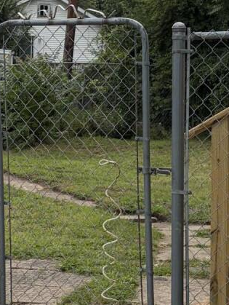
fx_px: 1092
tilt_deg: -1.6
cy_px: 110
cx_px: 71
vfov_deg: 15.9
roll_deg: -0.4
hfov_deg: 12.0
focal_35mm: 124
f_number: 1.6
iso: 50
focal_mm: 5.96
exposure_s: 1/959
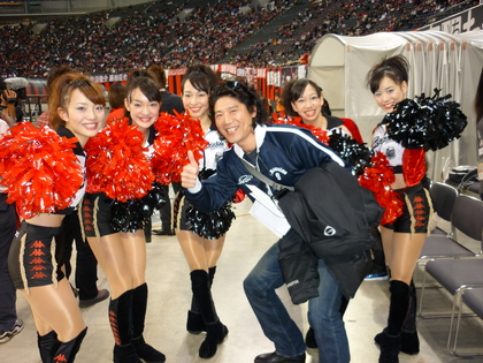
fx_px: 460
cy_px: 182
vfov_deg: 42.9
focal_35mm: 33
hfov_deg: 55.4
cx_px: 242
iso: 200
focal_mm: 5.5
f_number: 2.8
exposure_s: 1/30
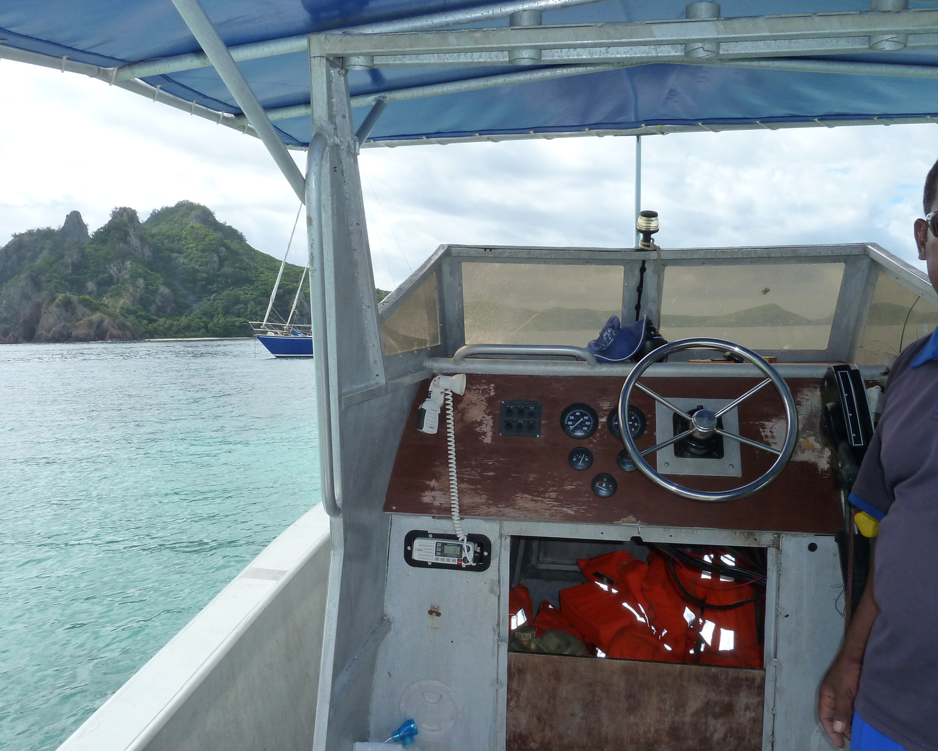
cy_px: 373
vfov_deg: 51.6
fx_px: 778
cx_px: 441
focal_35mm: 28
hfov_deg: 62.1
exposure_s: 1/400
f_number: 4.5
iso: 125
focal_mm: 4.1
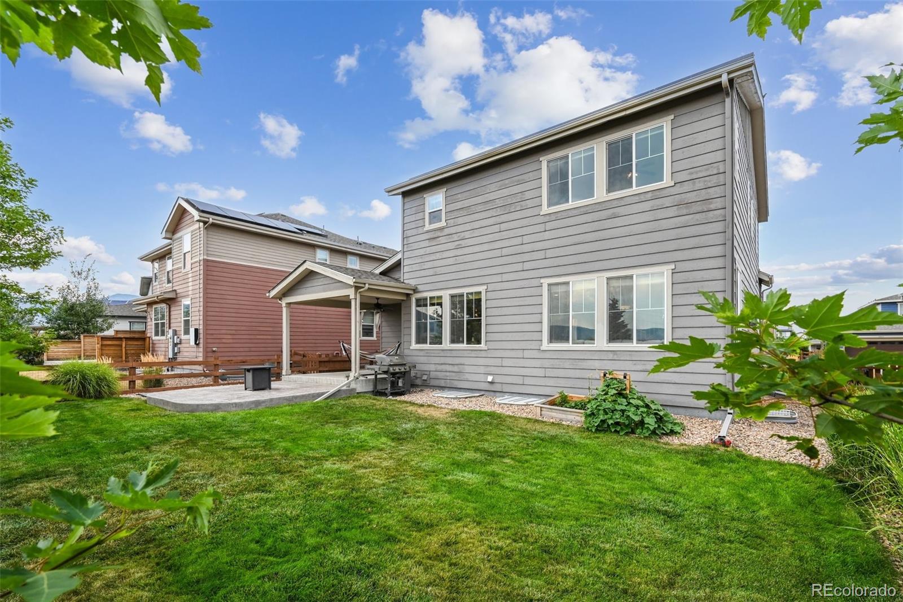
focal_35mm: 16
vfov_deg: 75.5
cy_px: 301
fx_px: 389
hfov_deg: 98.6
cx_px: 452
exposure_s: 1/125
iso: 400
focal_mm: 15.5
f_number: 10
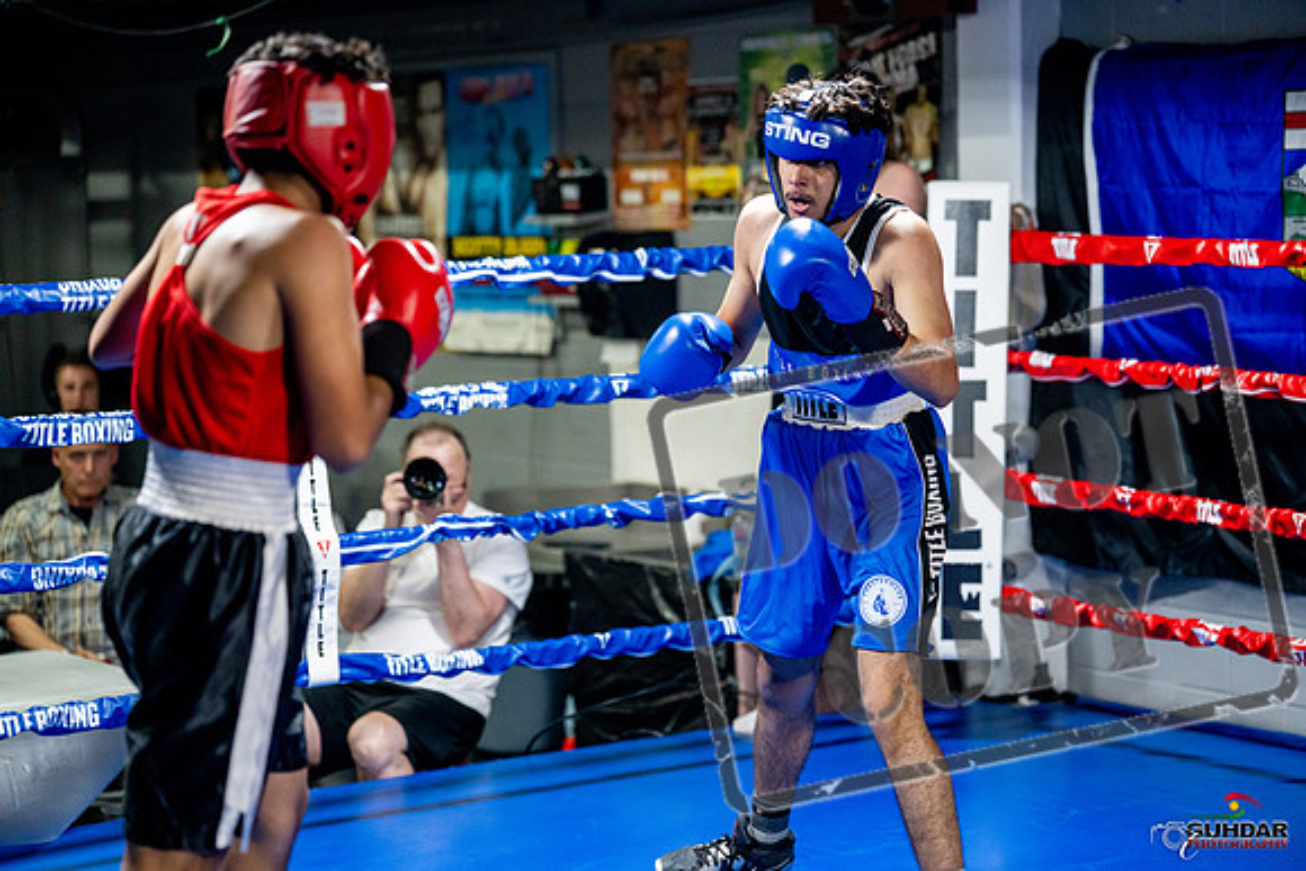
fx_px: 3048
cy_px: 436
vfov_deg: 16.3
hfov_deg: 24.2
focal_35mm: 84
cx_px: 653
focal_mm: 84
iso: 4000
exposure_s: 1/1000
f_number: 2
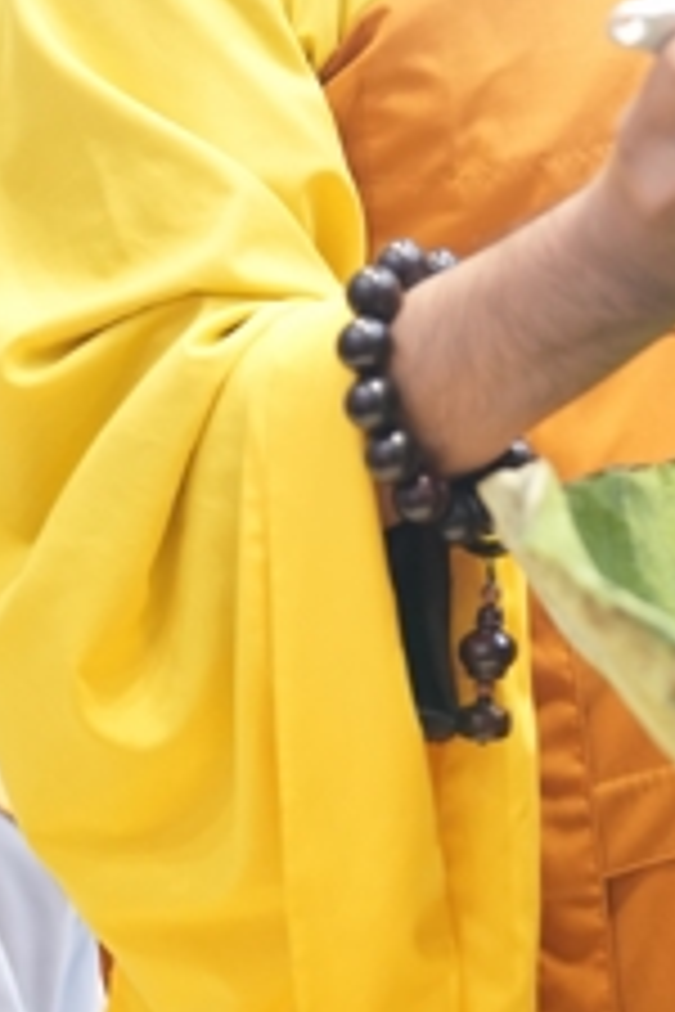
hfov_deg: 12.2
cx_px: 812
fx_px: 3094
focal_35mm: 110
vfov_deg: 18.2
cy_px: 72
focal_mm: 38
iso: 1250
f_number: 2
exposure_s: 1/80
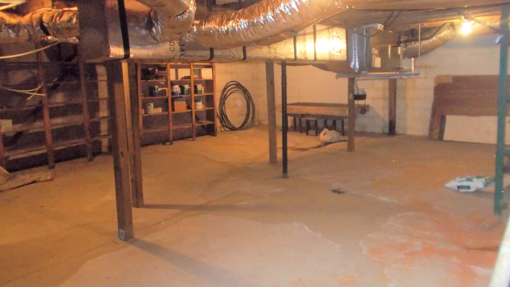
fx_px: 392
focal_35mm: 29
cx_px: 253
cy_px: 130
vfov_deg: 40.1
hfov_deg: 66.1
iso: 800
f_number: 3.2
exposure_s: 1/25
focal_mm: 4.6
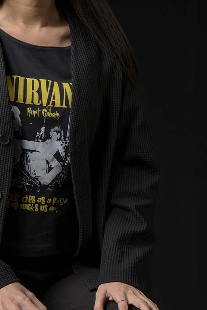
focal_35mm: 147
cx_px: 49
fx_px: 1268
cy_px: 110
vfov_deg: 13.9
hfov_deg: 9.3
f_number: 7.1
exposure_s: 1/200
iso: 320
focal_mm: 85
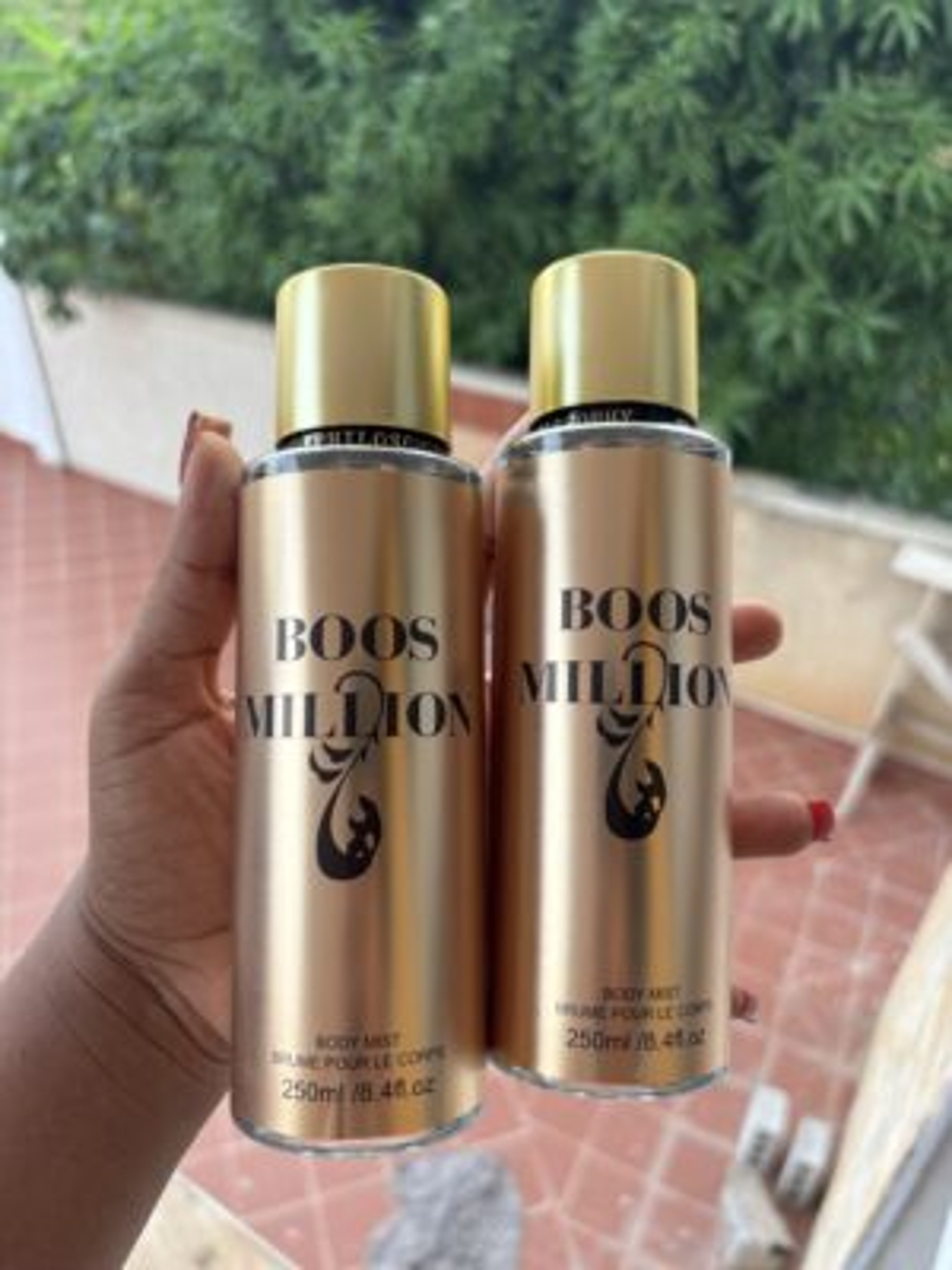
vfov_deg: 67.3
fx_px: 953
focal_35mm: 26
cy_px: 635
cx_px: 476
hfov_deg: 53.1
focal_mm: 5.96
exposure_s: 1/345
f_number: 1.6
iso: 50
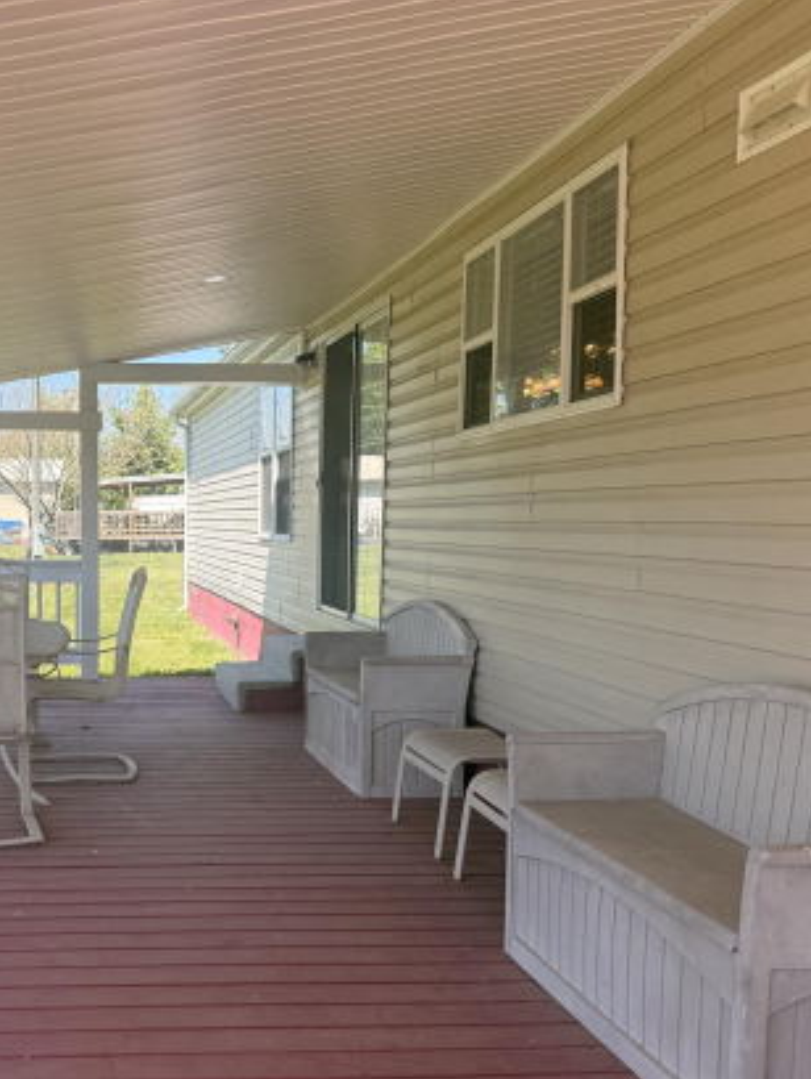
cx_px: 133
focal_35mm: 39
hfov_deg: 35.4
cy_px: 645
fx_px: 1217
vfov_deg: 47.6
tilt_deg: -6.5
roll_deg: -0.6
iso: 100
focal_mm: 6.76
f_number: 1.78
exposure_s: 1/1812
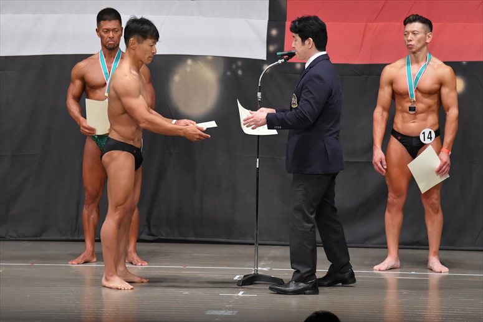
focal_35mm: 202
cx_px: 242
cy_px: 161
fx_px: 2709
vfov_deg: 6.8
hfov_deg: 10.2
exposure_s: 1/400
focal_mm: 135
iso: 5000
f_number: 5.6
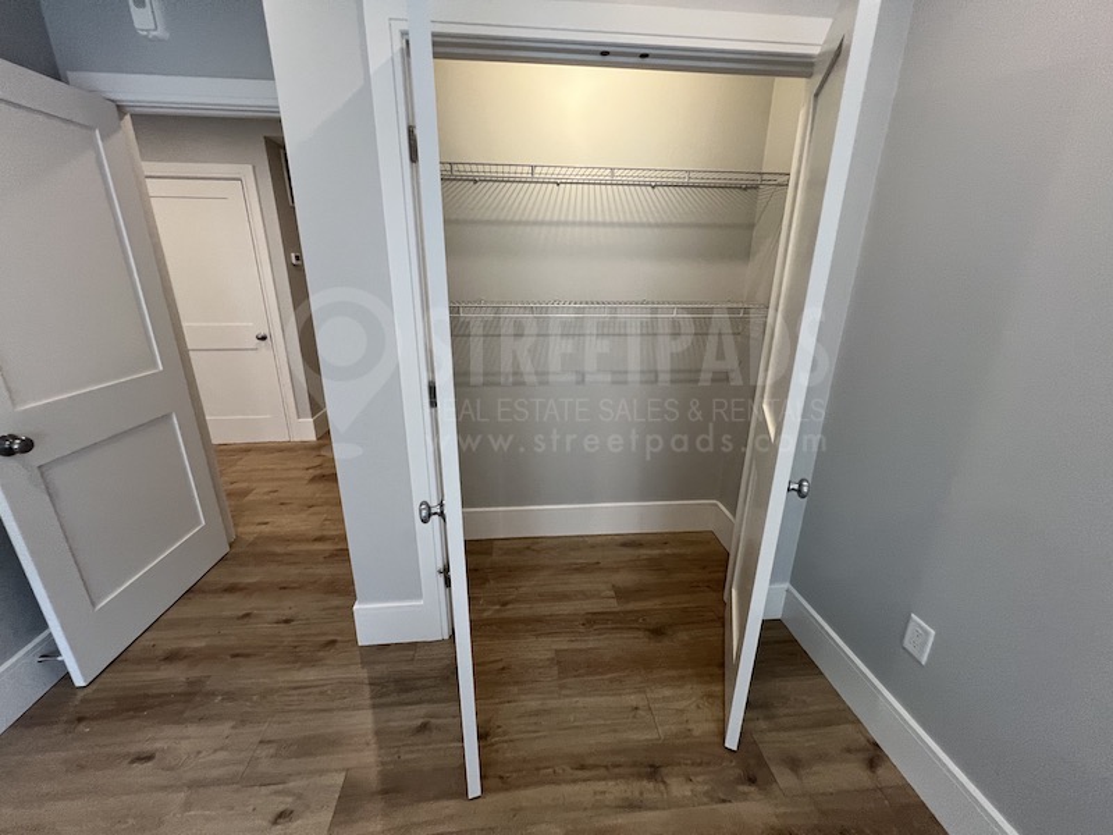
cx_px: 556
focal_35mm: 13
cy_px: 418
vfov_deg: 89.9
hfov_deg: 106.2
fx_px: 418
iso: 160
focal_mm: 1.57
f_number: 1.8
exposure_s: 1/120
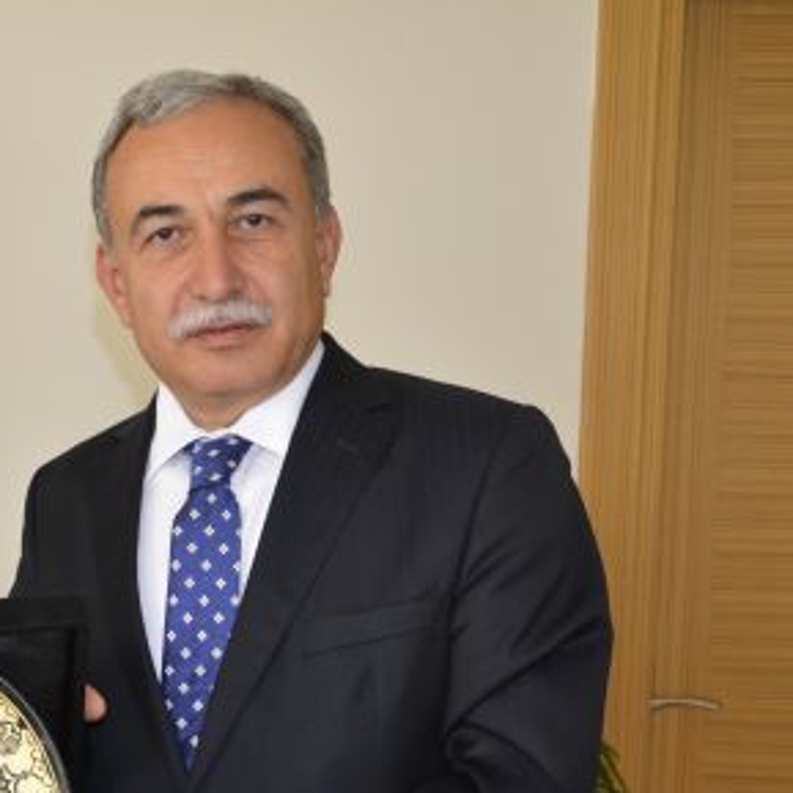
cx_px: -36
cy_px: 568
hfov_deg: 26.0
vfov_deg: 27.4
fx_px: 1607
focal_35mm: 62
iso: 800
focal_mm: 22
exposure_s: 1/60
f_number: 3.8
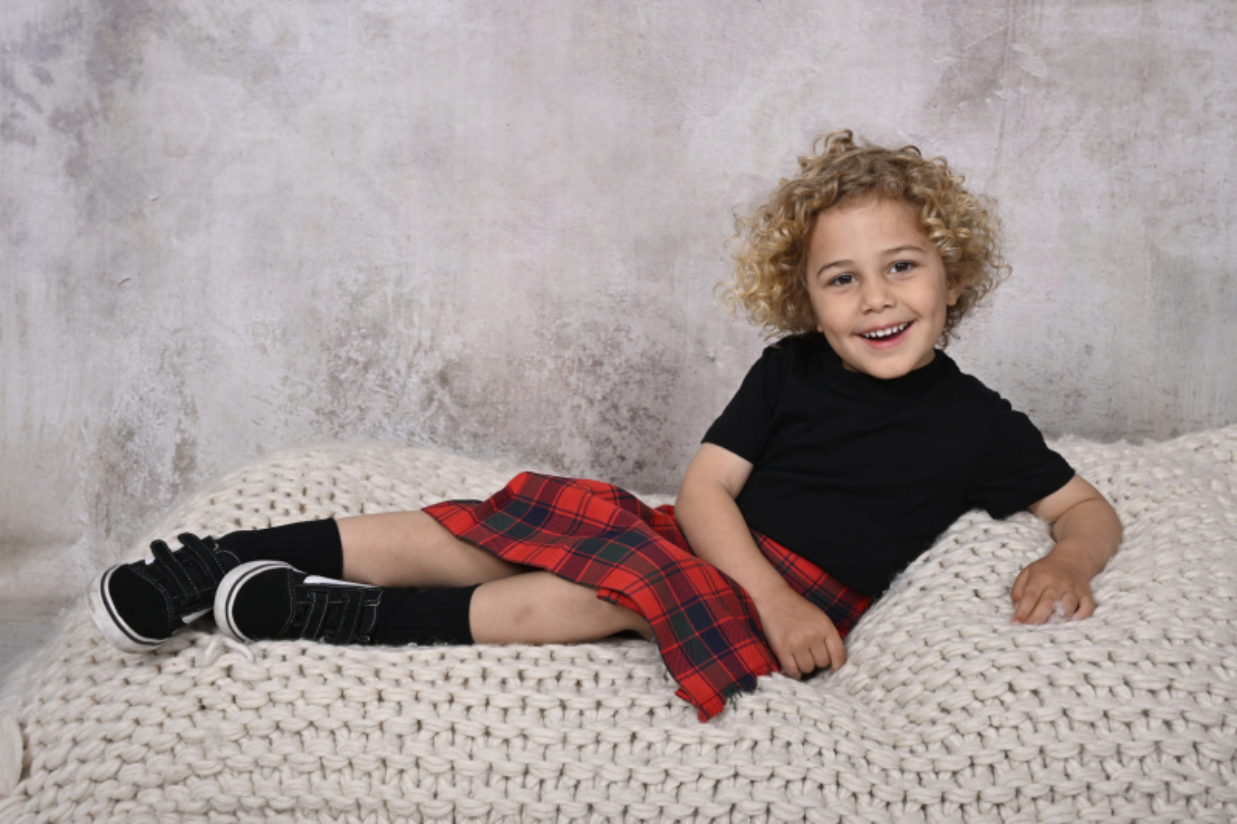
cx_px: 618
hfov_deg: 44.5
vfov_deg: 30.5
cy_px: 412
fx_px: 1511
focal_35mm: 44
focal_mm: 44
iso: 100
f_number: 8
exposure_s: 1/160
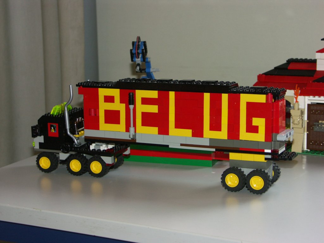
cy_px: 122
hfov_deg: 26.7
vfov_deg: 20.2
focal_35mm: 73
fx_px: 683
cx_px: 162
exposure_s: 1/60
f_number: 3.2
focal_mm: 18.69
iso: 160
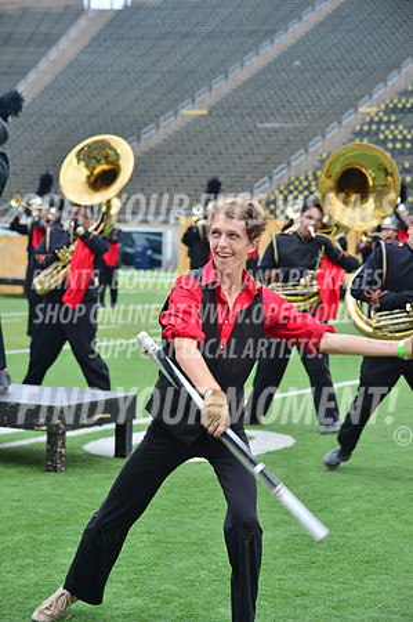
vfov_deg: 21.5
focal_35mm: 95
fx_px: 1638
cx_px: 206
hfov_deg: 14.4
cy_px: 311
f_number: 5.6
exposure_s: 1/500
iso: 200
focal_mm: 95
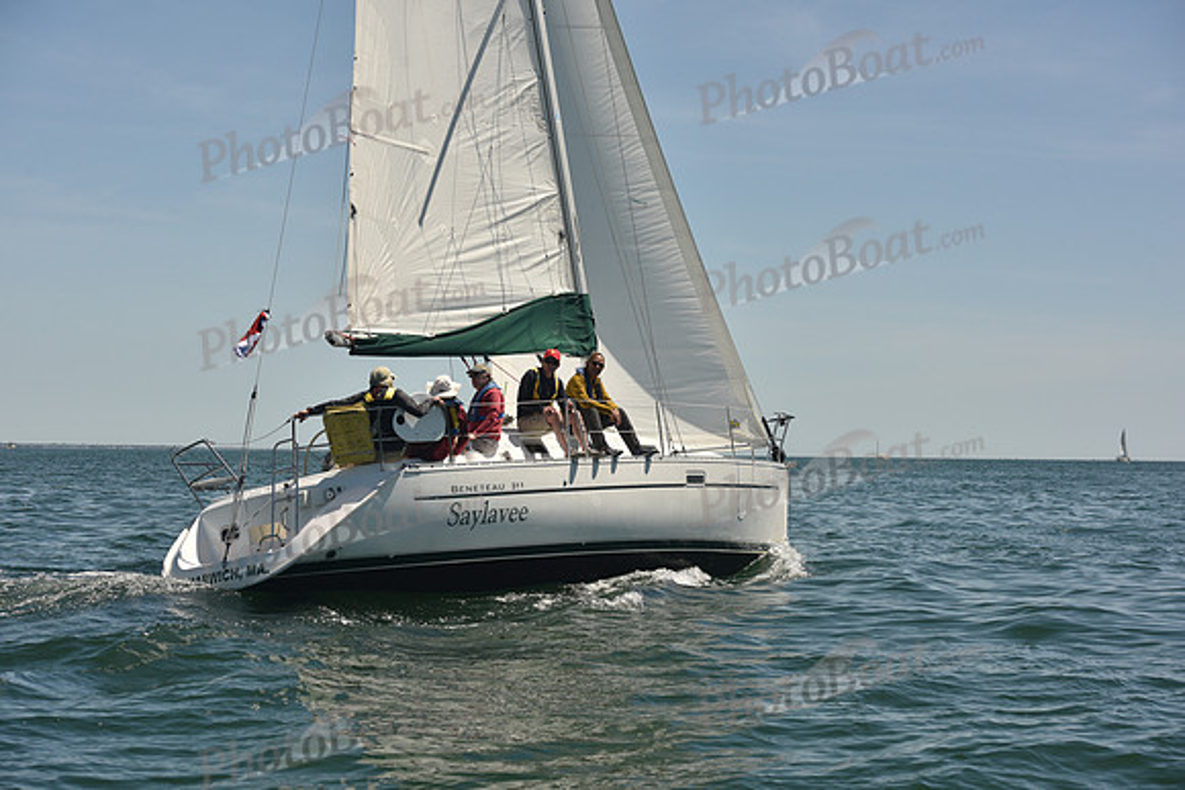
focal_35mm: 70
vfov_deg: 19.5
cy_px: 395
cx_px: 592
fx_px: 2305
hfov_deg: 28.8
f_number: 6.3
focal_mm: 70
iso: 250
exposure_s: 1/800
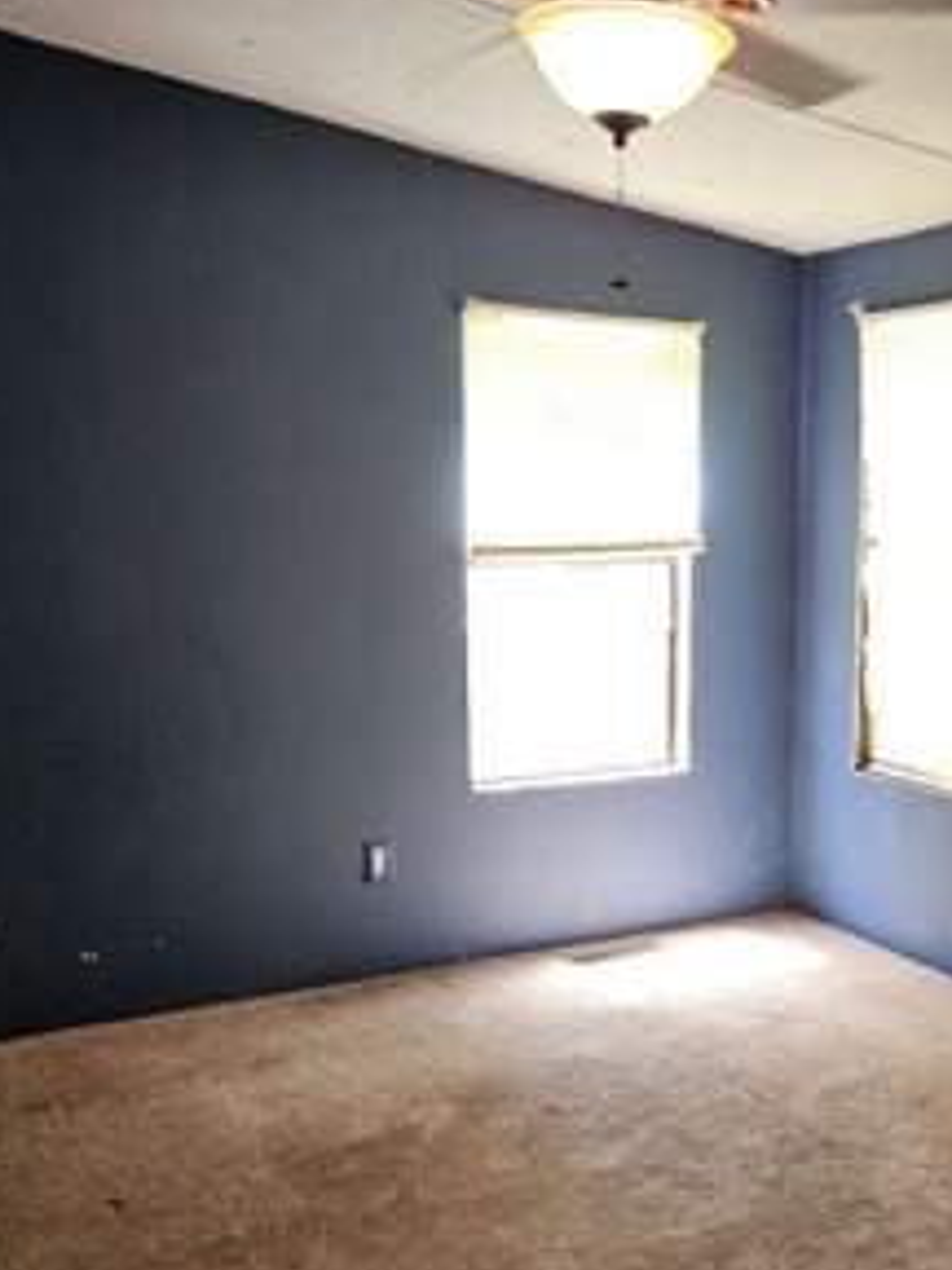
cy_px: 688
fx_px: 1467
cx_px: 608
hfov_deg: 35.7
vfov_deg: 46.8
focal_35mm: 40
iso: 200
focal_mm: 5
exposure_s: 1/120
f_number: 1.8
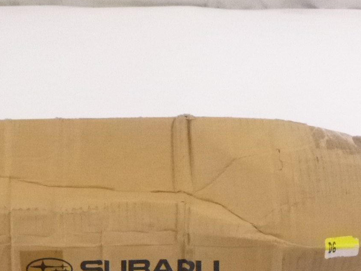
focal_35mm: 61
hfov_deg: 31.5
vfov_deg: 22.5
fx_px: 636
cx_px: 136
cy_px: 311
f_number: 3.9
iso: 1600
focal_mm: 4.5
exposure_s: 1/250
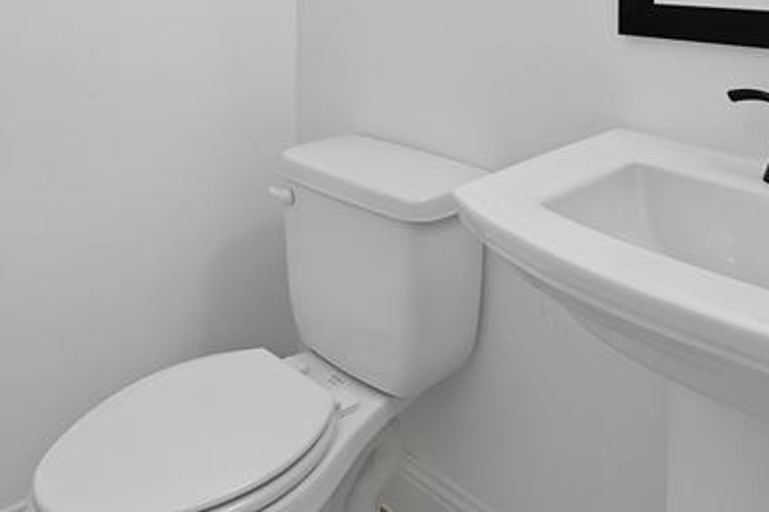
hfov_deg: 60.3
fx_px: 662
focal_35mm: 31
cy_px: -21
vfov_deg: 37.0
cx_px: 400
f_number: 9
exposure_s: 1/5
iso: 640
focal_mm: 12
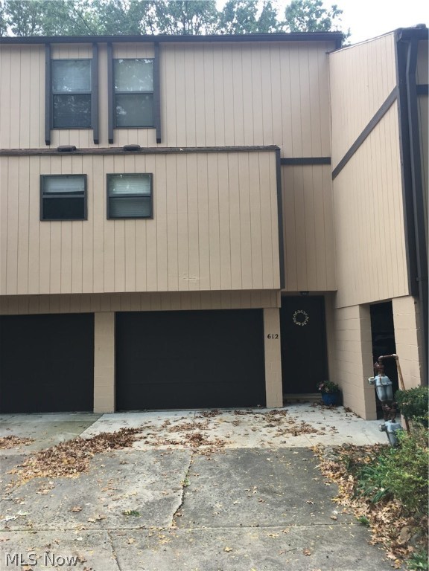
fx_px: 479
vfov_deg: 61.7
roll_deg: +2.1
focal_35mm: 29
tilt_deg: +5.4
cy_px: 286
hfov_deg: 48.2
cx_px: 214
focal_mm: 4.15
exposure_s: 1/123
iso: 25
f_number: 2.2
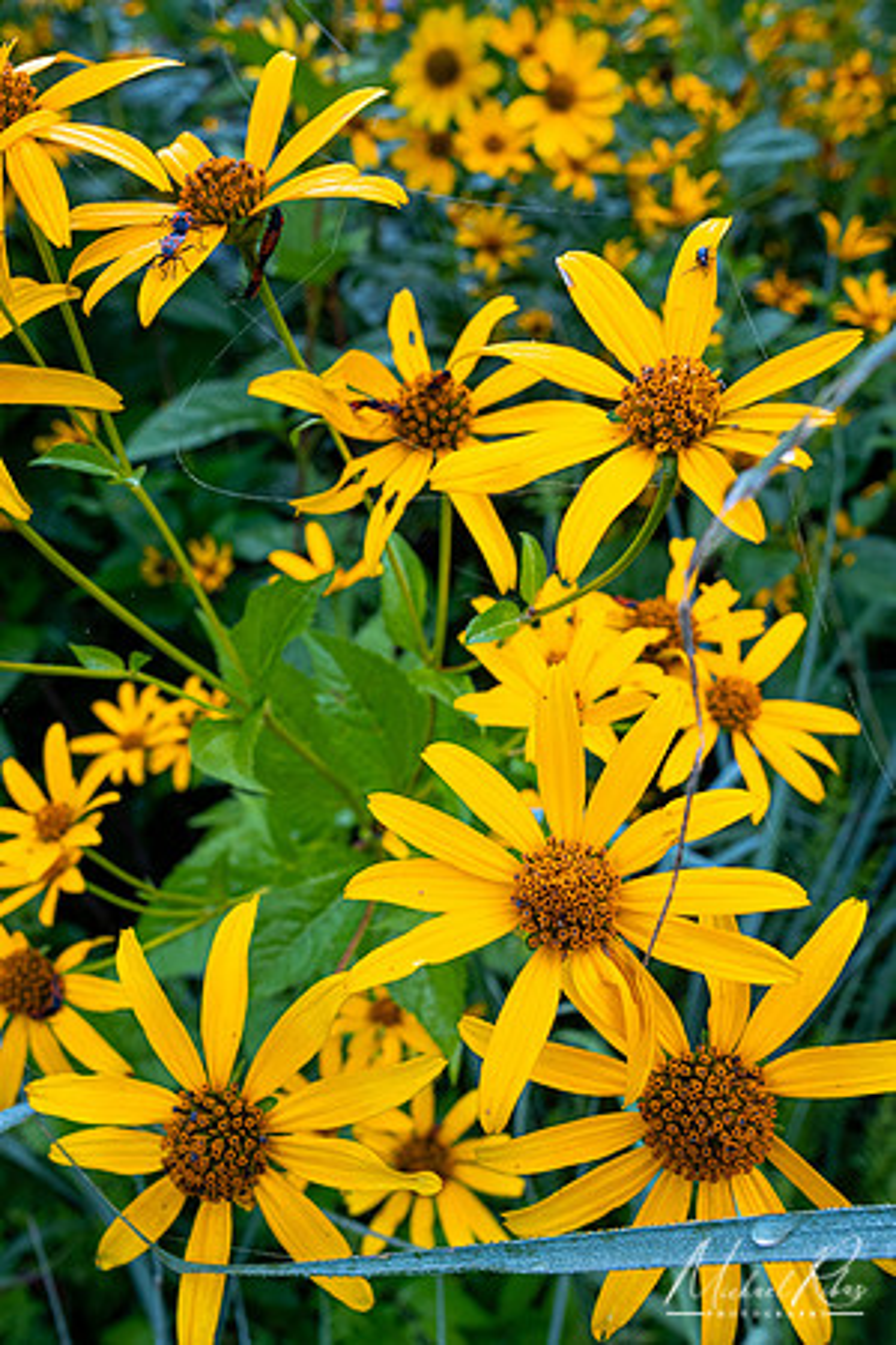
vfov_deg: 61.9
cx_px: 448
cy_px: 672
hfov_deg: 43.6
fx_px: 1120
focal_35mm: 30
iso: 400
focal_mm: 20
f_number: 8
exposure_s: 1/100
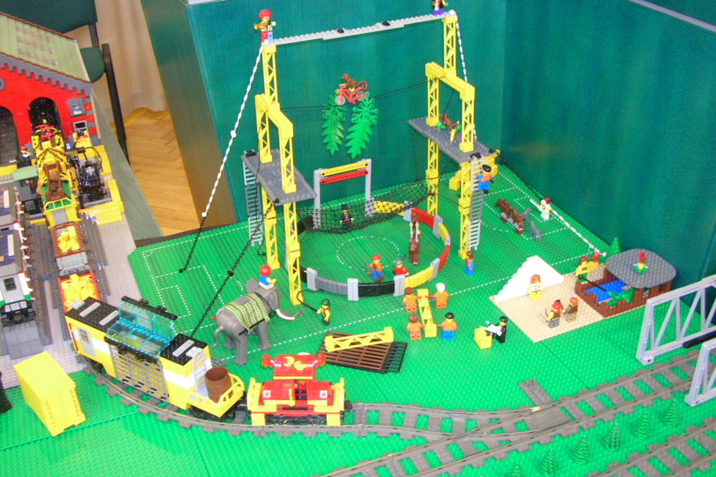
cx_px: 361
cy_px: 222
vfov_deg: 31.9
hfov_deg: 46.4
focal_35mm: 42
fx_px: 835
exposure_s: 1/3.2
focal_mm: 6.6
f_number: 3
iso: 200
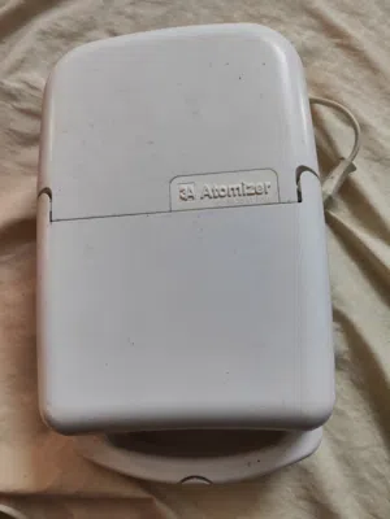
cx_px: 195
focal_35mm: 23
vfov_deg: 73.9
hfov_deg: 58.9
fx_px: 346
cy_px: 260
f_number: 1.8
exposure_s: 1/68.4
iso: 400
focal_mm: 5.4
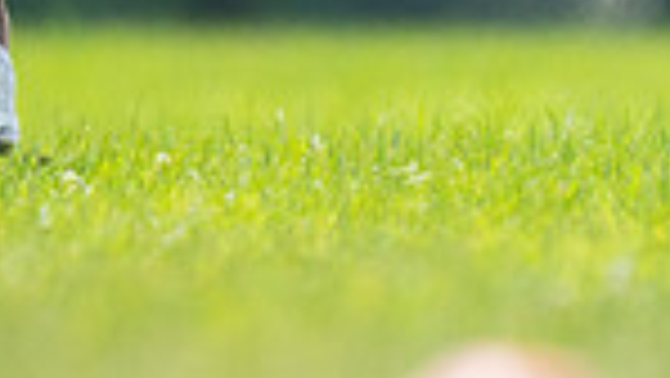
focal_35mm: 2440
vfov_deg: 0.5
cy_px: -155
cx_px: 162
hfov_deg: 0.9
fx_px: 43372
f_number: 6.3
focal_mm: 600
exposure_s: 1/4000
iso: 2000
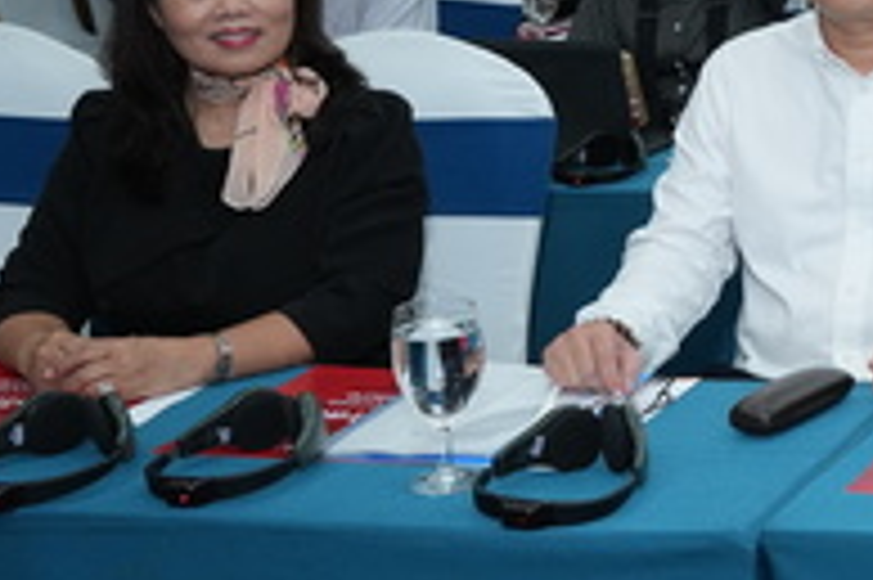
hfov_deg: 19.6
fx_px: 2156
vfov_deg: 15.1
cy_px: 13
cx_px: 1350
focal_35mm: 89
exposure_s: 1/160
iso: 1250
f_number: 5
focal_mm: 24
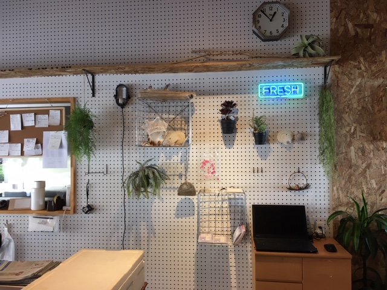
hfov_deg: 61.7
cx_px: 194
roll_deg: -0.3
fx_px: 324
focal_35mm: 29
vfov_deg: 48.2
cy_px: 145
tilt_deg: -0.4
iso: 50
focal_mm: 4.15
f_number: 2.2
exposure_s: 1/30
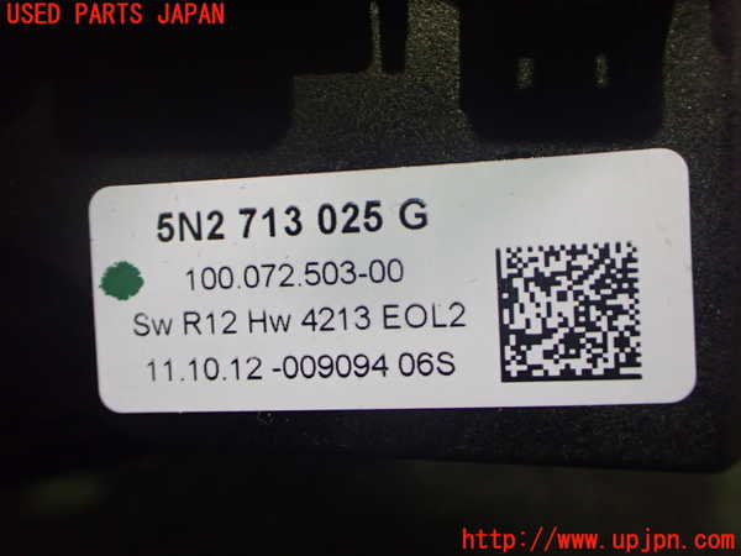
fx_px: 642
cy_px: 278
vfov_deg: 46.8
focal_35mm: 30
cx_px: 370
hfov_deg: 60.0
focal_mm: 5.4
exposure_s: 1/50
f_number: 2.3
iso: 800
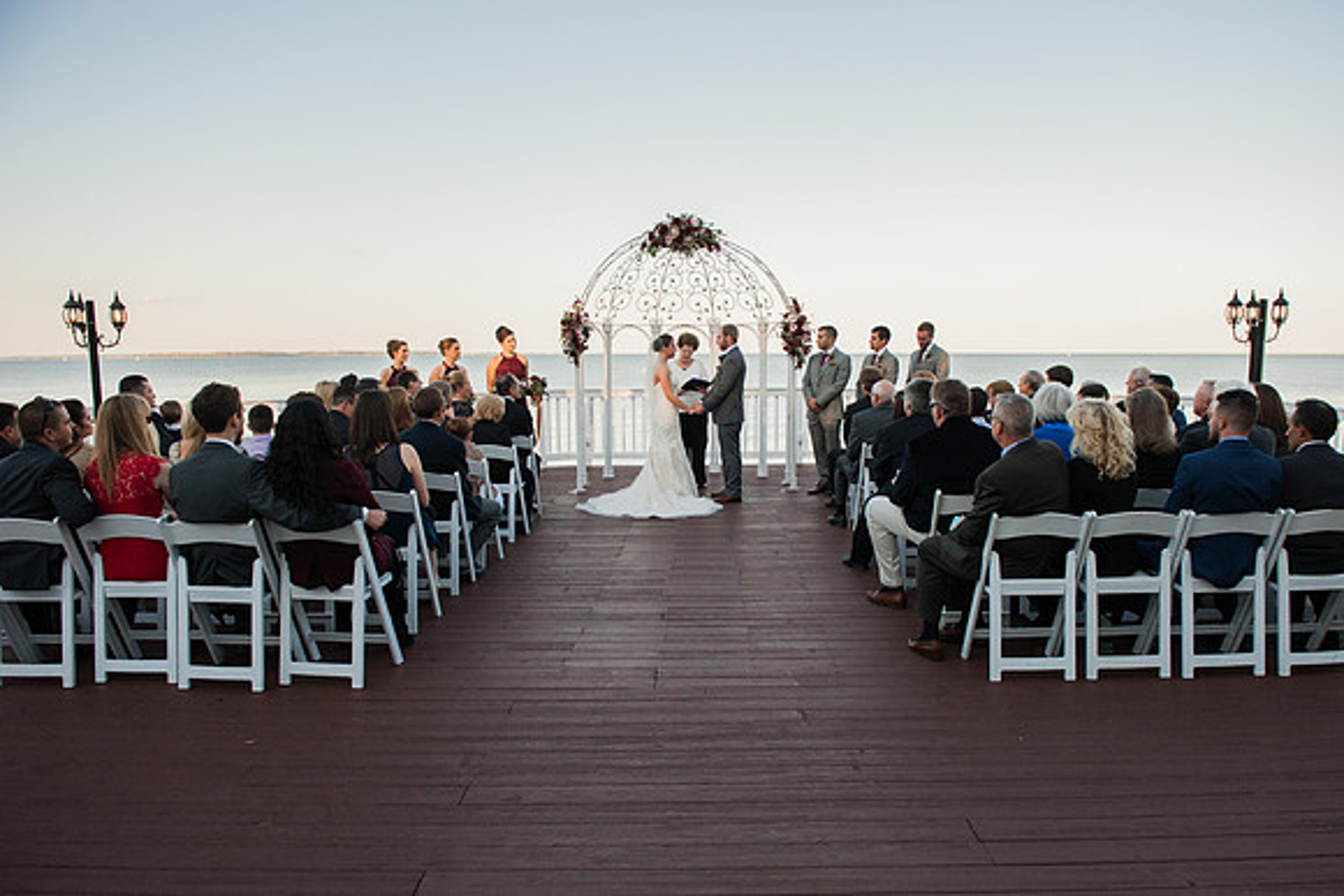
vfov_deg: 50.9
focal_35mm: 25
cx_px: 707
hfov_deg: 71.0
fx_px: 942
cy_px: 470
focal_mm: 24
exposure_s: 1/4000
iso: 1000
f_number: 3.5
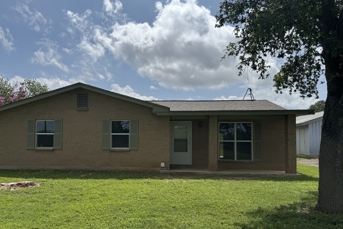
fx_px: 286
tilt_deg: +2.5
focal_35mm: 30
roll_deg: -0.7
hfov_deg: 61.5
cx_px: 140
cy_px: 130
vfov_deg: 43.5
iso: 80
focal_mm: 6.76
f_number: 1.78
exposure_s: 1/10417
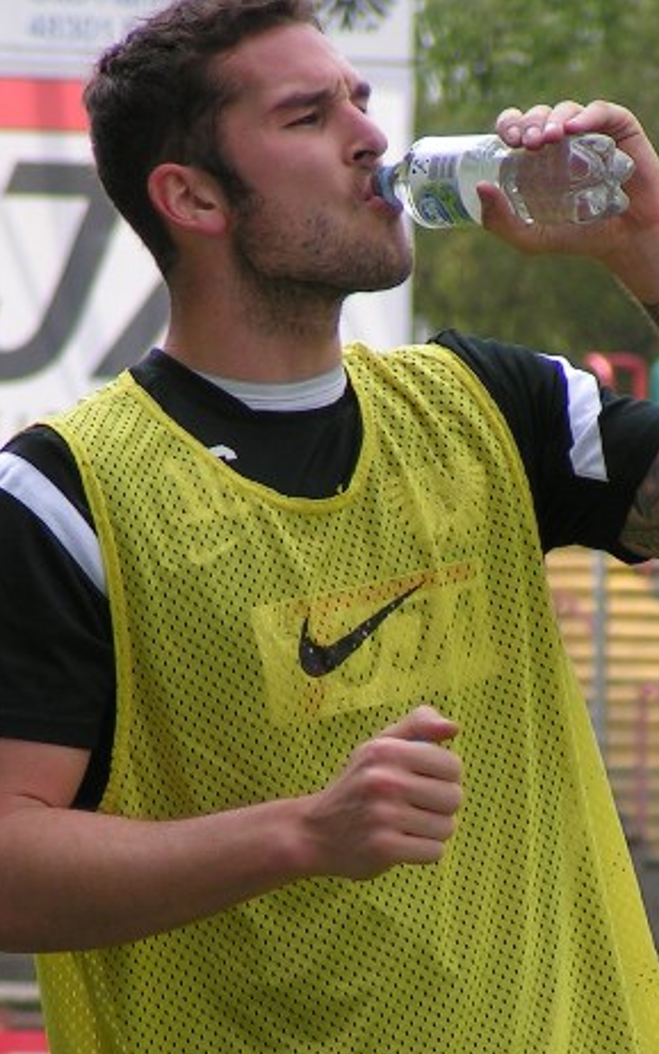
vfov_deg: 4.0
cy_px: 691
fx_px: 14905
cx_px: 379
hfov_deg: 2.5
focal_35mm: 519
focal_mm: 43.3
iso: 50
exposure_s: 1/500
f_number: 3.5
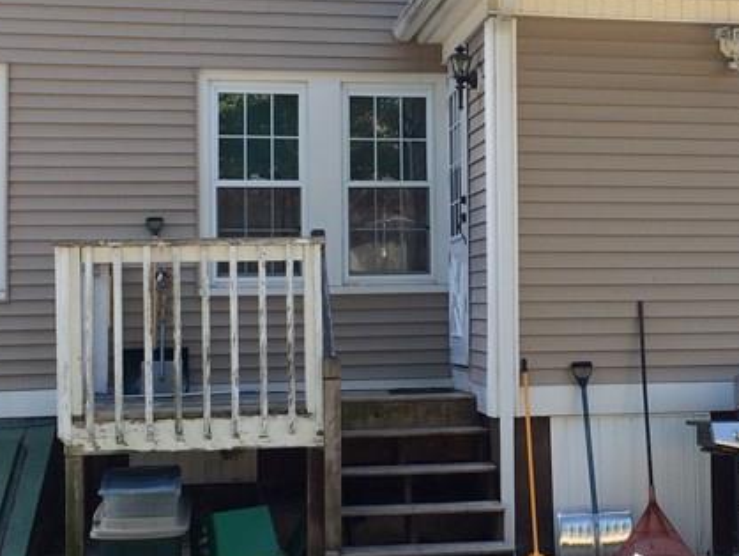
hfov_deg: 27.0
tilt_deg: +1.5
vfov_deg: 20.7
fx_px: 1517
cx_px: 568
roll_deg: +1.7
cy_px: 262
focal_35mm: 71
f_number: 2.2
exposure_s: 1/249
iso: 32
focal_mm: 4.15
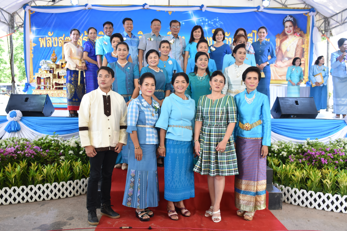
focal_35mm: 34
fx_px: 333
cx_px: 174
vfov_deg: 38.4
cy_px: 116
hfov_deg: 55.1
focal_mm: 23
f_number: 4.5
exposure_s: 1/80
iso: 400
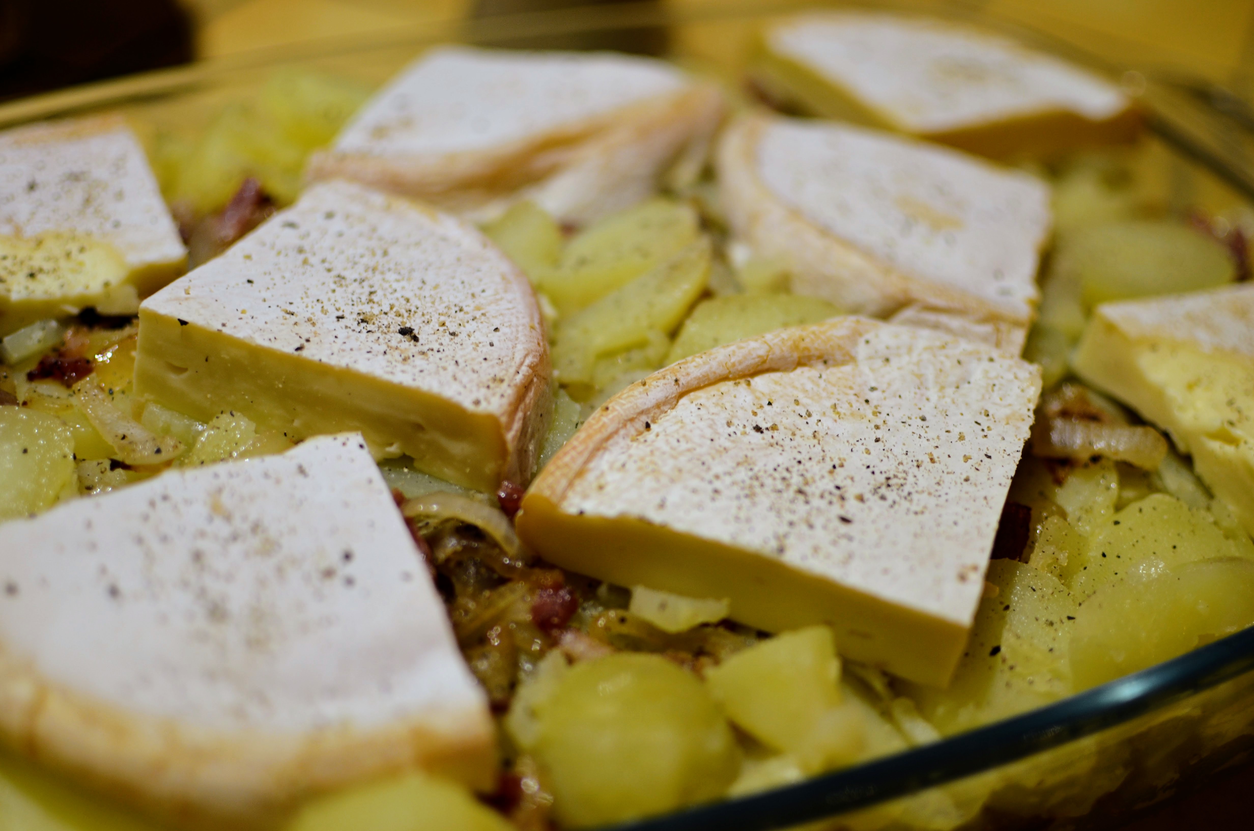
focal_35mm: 52
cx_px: 627
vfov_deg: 25.6
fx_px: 1825
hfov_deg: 37.9
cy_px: 416
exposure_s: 1/50
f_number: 1.8
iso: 200
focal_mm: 35
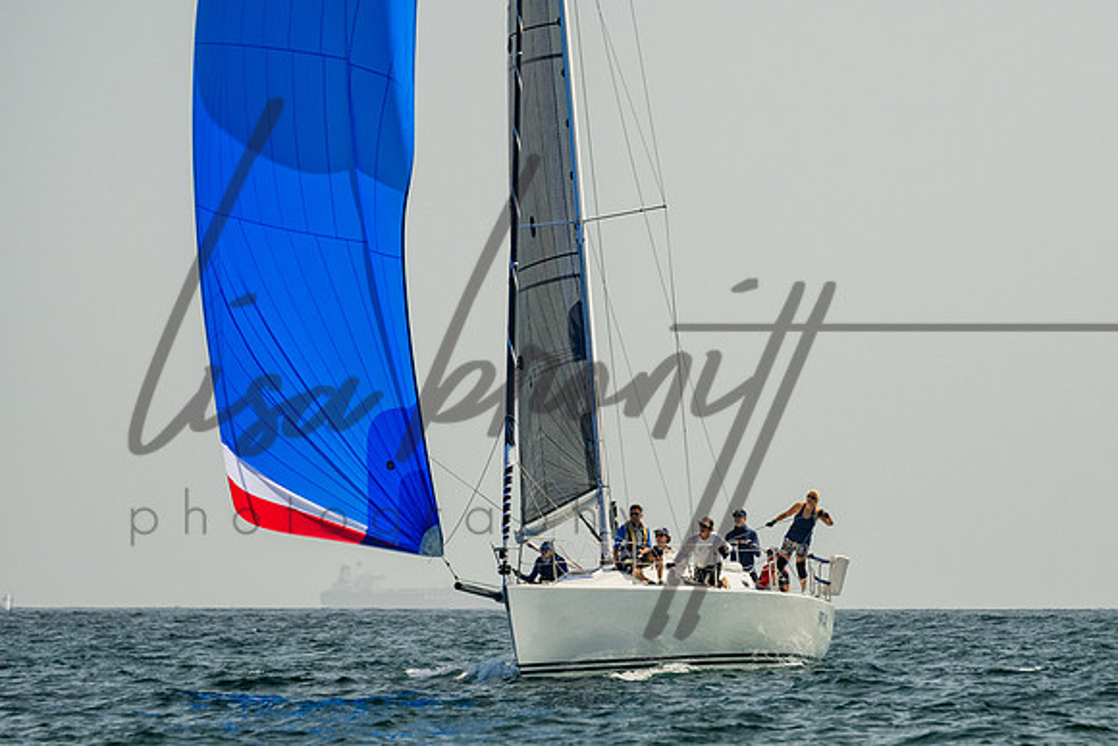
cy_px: 433
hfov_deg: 5.5
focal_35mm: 376
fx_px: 11677
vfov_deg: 3.7
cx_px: 618
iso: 320
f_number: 6.3
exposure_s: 1/1000
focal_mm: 200
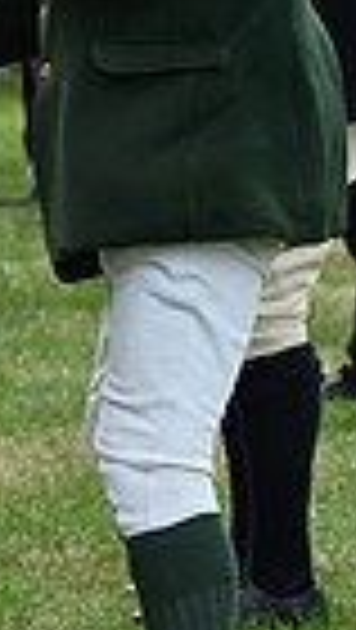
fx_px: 6663
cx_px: -784
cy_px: 61
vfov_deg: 5.4
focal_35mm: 398
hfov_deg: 3.0
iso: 320
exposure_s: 1/1250
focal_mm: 92
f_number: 4
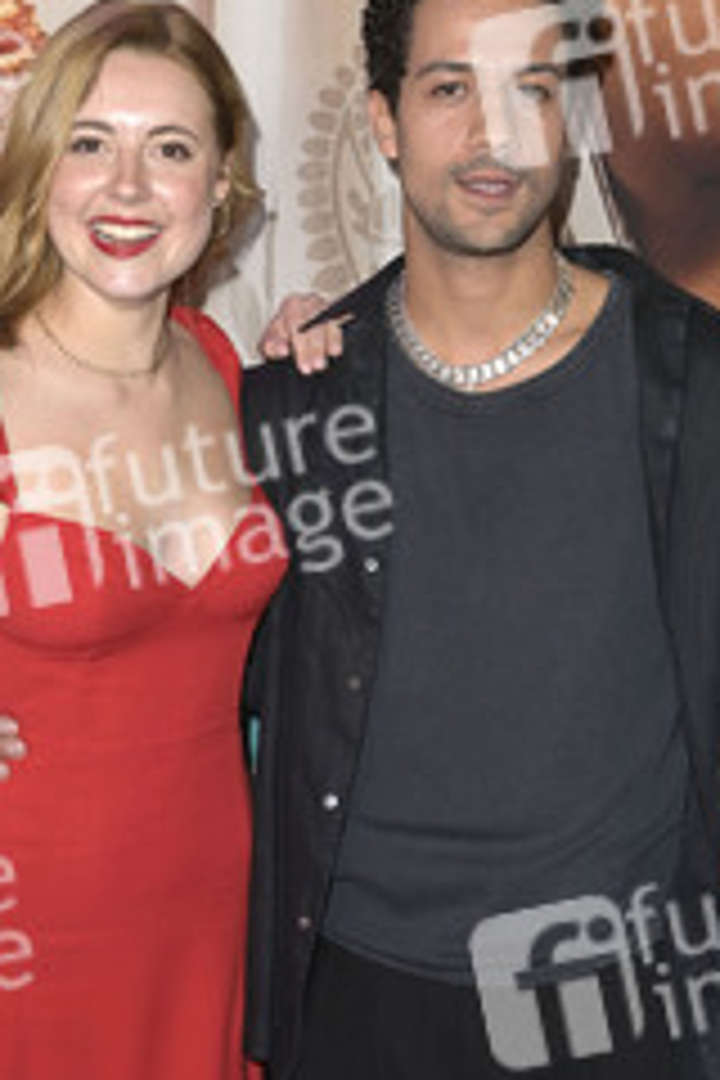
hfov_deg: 18.2
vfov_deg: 26.8
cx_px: 292
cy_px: 738
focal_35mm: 75
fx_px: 2250
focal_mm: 45
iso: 500
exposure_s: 1/200
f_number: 5
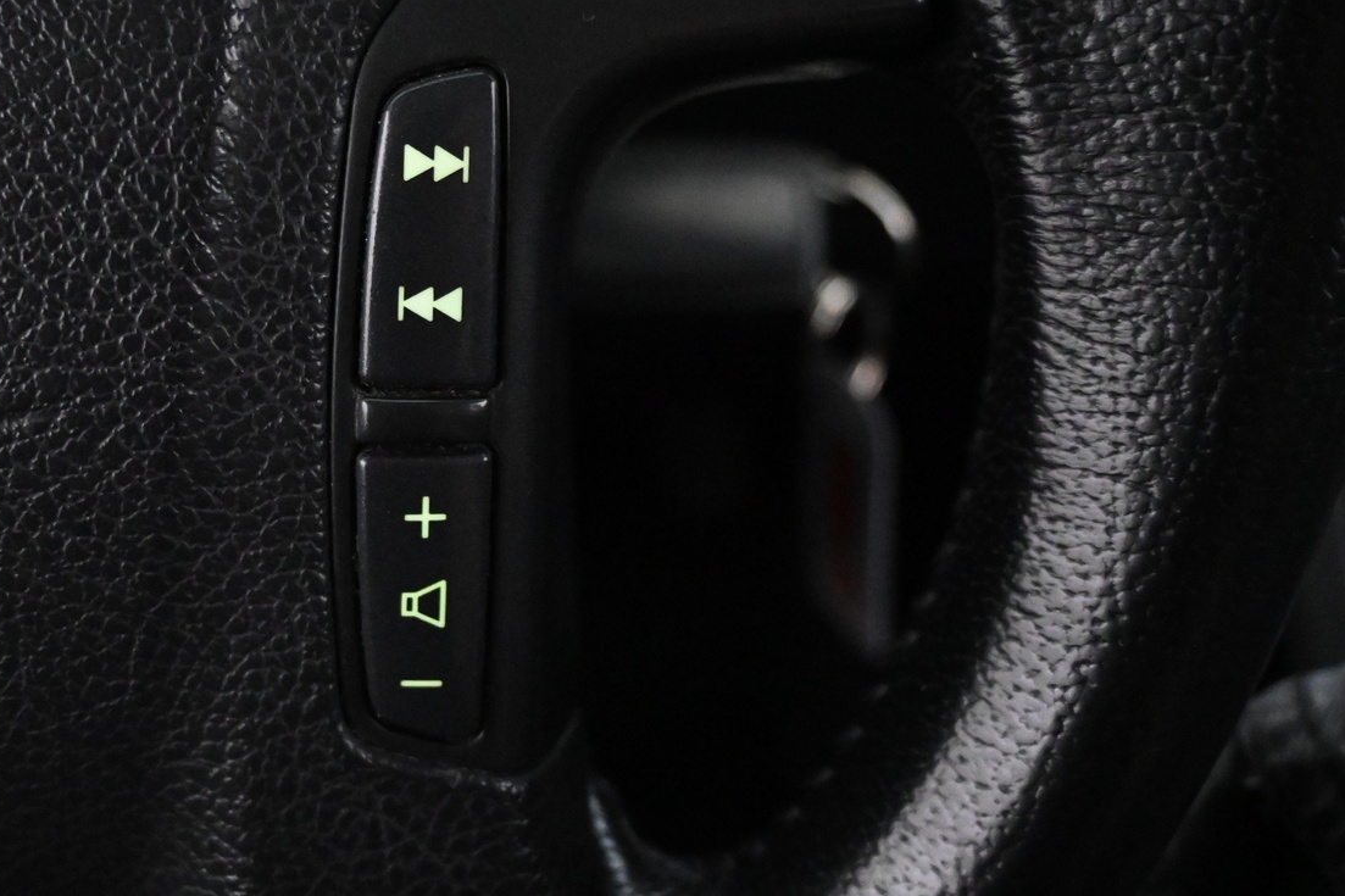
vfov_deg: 28.4
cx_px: 423
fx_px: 1769
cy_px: 433
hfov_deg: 41.0
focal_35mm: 47
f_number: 4
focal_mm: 21.5
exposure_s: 1/30
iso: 9000
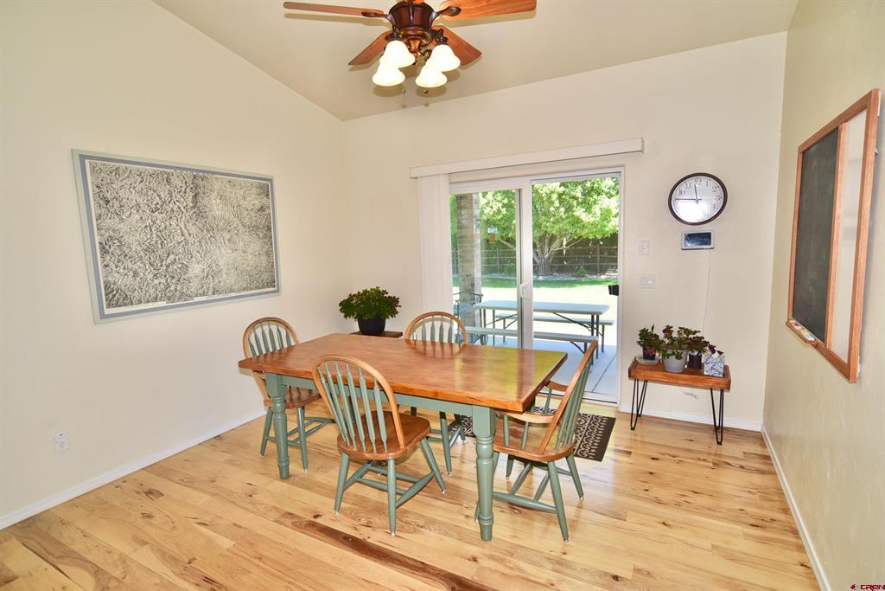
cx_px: 442
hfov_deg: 90.0
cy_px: 296
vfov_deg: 67.4
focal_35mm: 18
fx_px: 443
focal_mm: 18
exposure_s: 1/500
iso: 400
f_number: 3.5
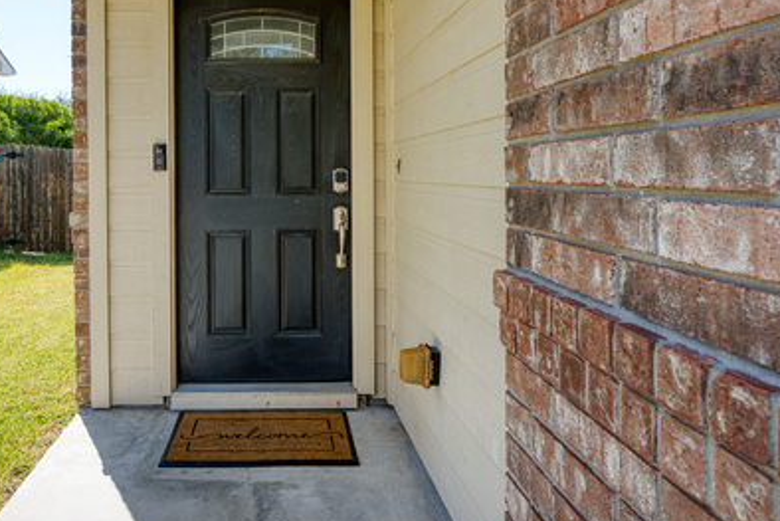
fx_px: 564
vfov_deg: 48.8
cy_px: 177
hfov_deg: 68.2
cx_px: 289
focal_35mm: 26
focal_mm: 16
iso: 100
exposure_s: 1/50
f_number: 7.1
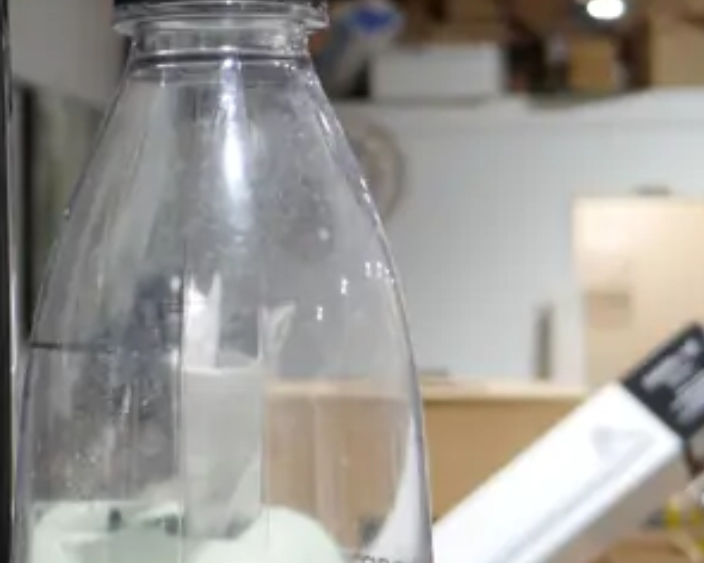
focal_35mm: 95
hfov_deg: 19.1
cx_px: -125
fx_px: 1979
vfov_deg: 16.2
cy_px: 193
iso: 320
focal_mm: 14
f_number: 3.5
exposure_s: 1/60
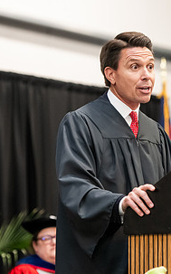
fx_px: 1777
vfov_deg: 8.8
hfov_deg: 5.5
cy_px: 149
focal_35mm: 238
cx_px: 152
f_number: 3.2
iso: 3200
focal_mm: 122
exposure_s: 1/200
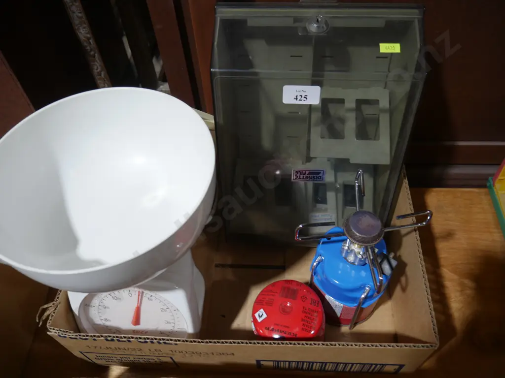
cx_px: 252
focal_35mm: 28
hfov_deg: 63.4
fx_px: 408
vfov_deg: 49.7
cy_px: 189
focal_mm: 14
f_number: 3.5
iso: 250
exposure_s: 1/60
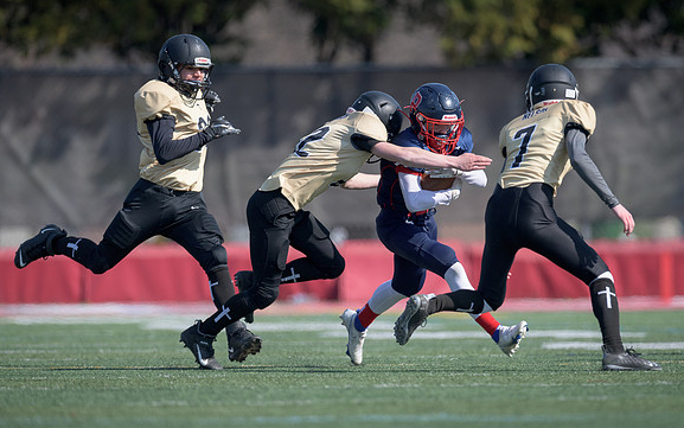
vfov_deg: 1.9
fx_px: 12680
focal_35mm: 680
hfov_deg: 3.1
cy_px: 202
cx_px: 408
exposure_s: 1/3200
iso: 400
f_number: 4
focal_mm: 500
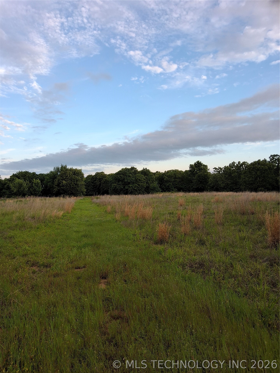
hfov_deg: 54.9
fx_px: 270
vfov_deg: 69.4
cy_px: 186
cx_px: 140
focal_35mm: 25
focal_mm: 3.08
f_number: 2
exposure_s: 1/278
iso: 50
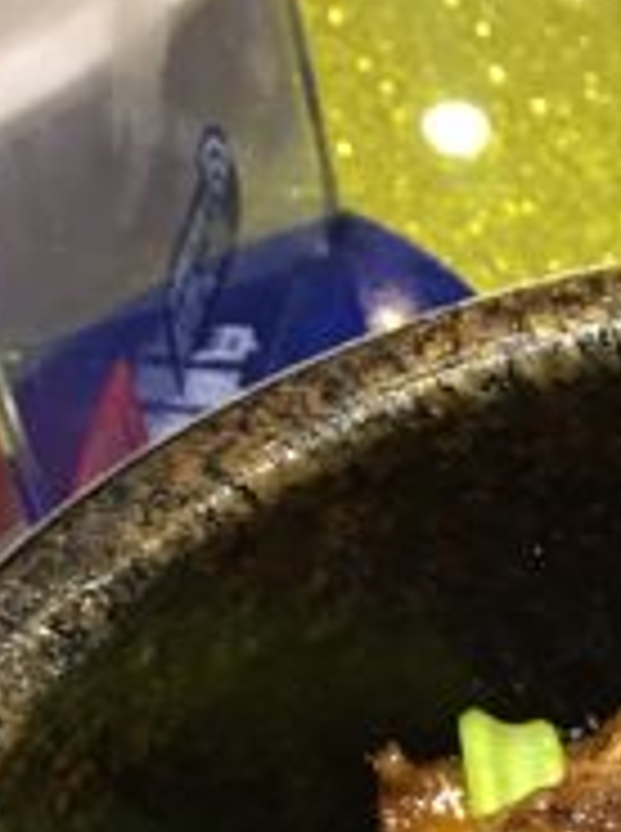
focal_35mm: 110
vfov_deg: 15.7
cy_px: 1430
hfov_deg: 12.5
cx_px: 1042
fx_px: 2640
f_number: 2.2
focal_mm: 4.15
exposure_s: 1/17
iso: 50
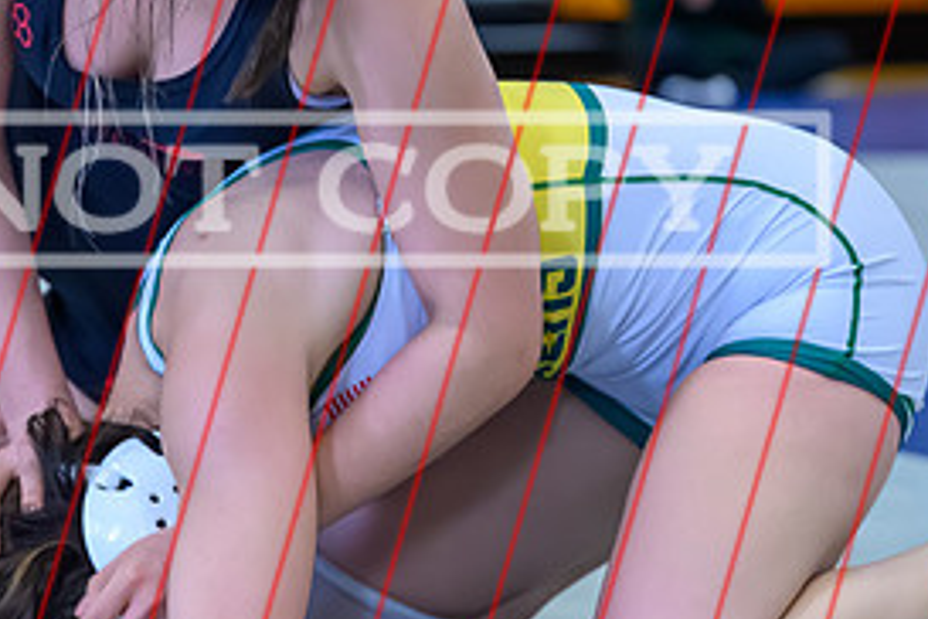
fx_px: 4614
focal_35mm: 179
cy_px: 276
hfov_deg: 11.5
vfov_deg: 7.7
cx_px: 238
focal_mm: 70
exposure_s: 1/640
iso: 6400
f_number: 2.8
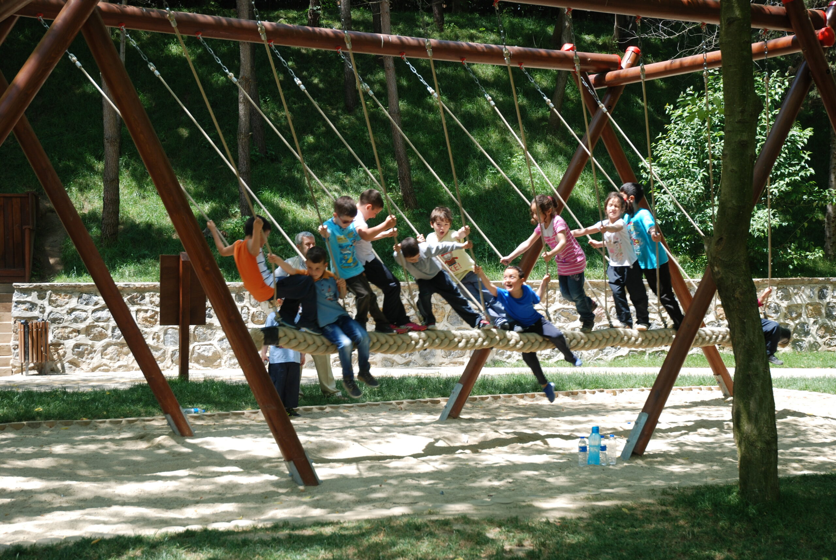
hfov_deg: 35.0
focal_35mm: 57
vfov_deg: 23.8
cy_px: 280
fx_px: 1325
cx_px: 418
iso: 110
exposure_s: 1/125
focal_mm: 38
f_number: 5.6
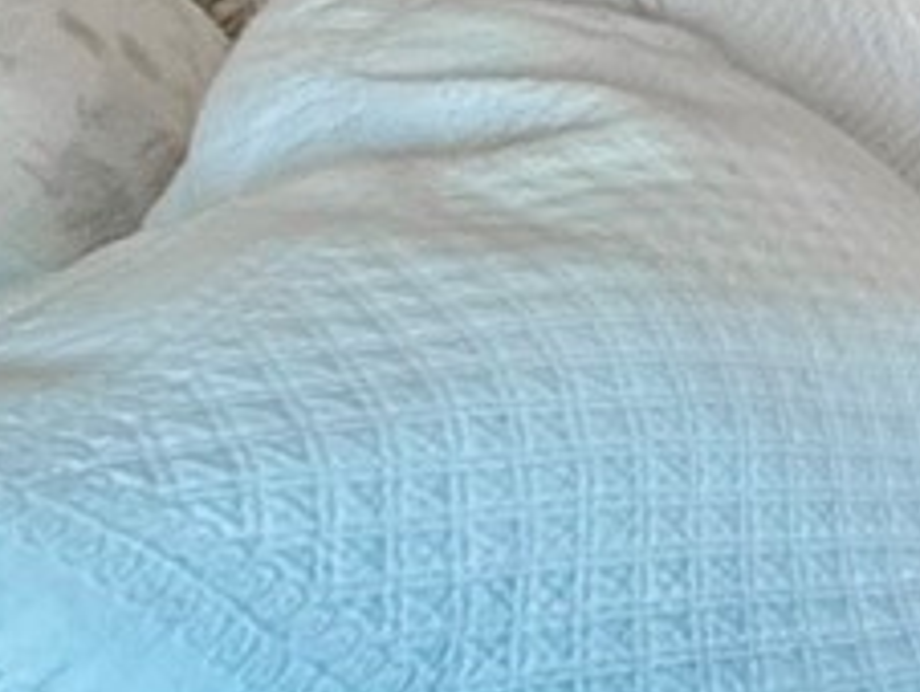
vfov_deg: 13.3
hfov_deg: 10.9
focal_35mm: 99
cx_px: 2874
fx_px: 2634
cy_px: -607
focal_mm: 2.22
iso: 200
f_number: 2.2
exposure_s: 1/60
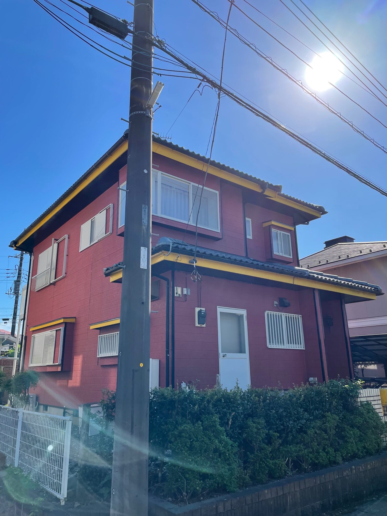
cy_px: 258
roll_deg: +0.1
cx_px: 194
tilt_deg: +15.8
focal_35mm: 26
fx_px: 388
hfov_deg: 53.1
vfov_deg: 67.3
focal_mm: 4.2
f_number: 1.6
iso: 32
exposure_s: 1/4000
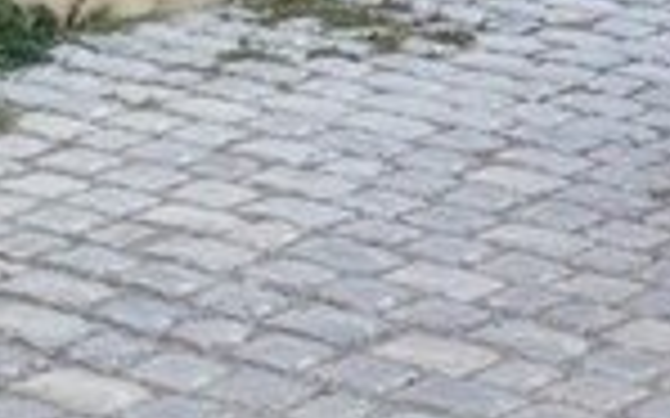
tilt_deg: -16.2
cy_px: -106
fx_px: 2829
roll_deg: +1.9
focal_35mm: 155
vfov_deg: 8.4
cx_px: 1322
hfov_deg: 12.1
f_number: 2.4
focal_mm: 4.12
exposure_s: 1/154
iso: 50
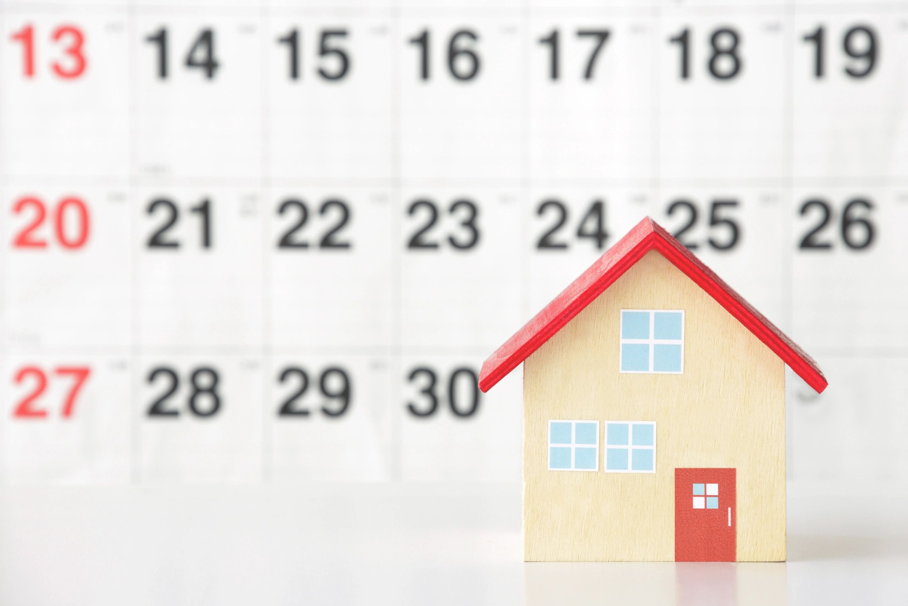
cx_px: 454
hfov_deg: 8.2
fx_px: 6307
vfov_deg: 5.5
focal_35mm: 250
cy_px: 303
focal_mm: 250
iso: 640
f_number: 11
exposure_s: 1/50
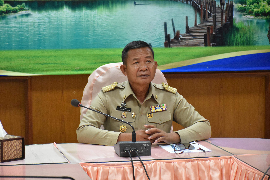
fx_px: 900
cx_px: 135
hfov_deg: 17.1
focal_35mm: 120
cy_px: 90
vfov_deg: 11.4
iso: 3200
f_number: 5.3
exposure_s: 1/125
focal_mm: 80
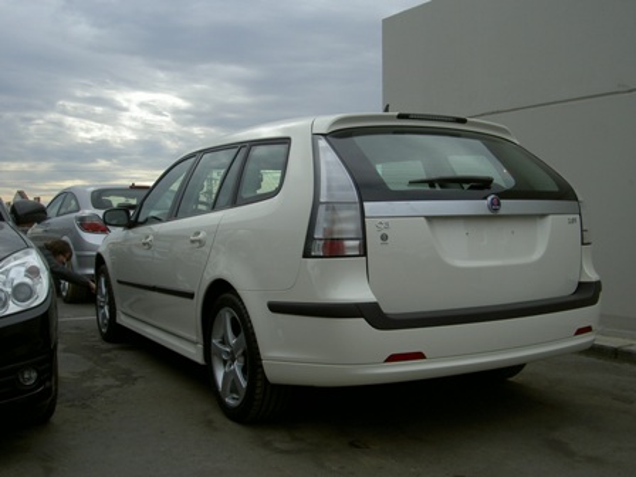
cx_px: 318
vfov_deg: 36.8
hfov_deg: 47.9
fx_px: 717
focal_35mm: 39
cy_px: 238
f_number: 4.7
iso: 100
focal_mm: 8
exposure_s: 1/500
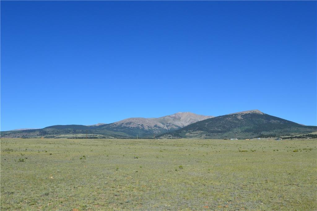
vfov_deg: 36.8
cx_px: 158
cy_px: 106
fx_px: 317
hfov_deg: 53.2
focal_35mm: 36
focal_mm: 24
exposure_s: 1/500
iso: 400
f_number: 11
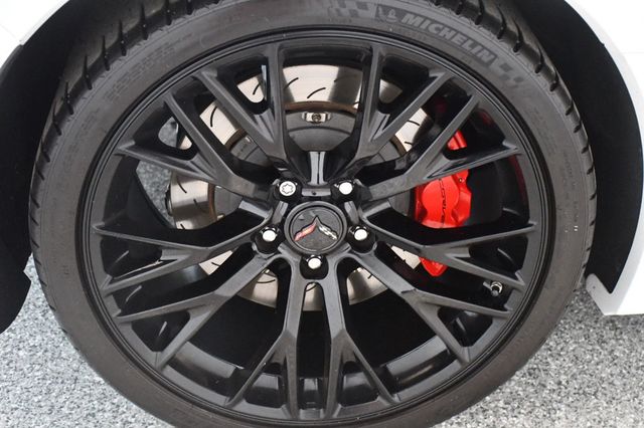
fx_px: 1073
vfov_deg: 22.6
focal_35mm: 60
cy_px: 214
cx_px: 322
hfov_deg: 33.4
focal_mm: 40
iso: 9000
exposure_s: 1/60
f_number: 4.5
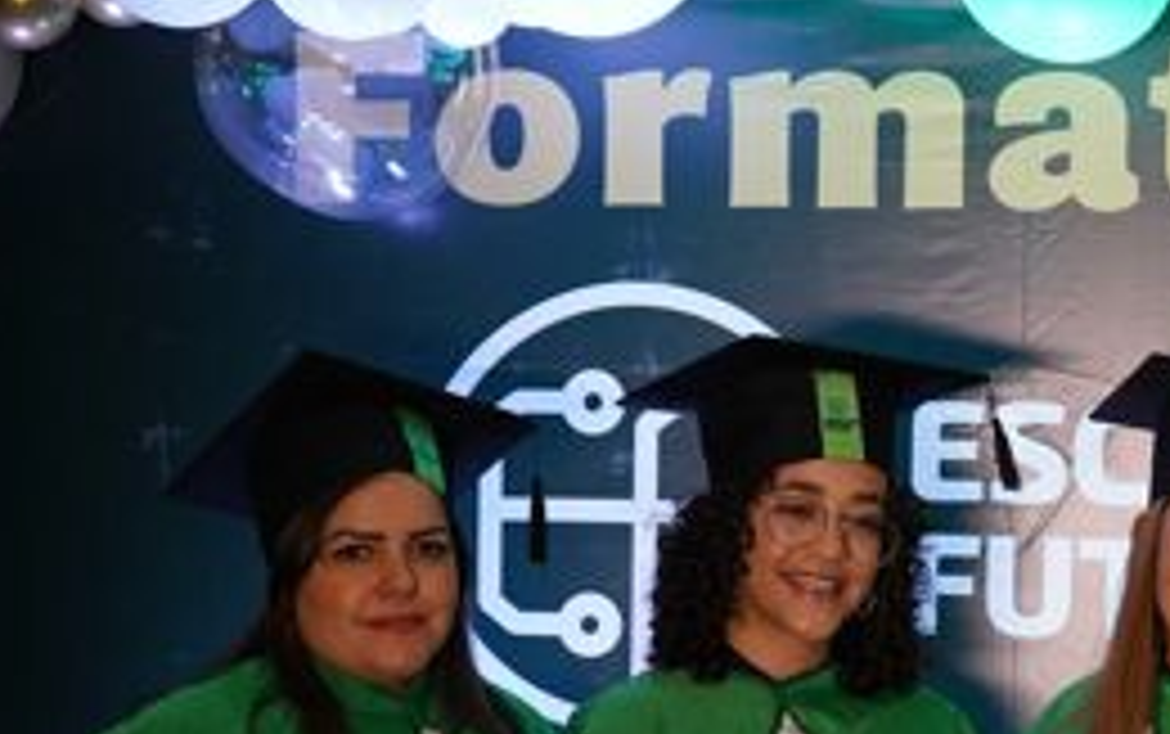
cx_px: 932
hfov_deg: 21.8
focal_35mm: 94
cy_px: 748
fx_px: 3000
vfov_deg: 13.7
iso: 1600
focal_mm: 40
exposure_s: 1/160
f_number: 4
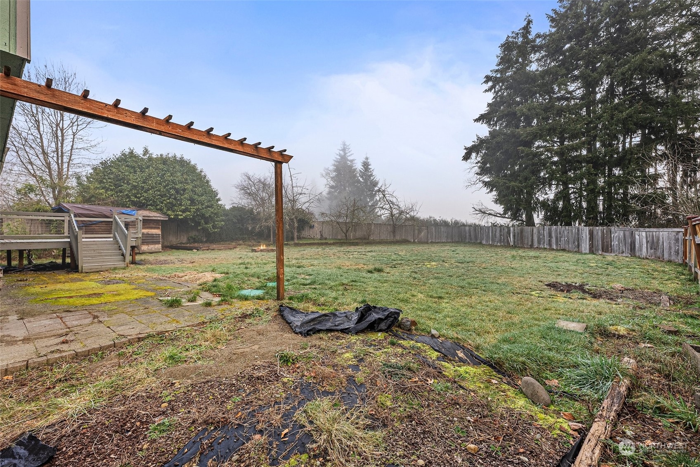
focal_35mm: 14
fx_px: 272
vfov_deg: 81.3
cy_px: 234
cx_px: 350
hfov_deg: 104.2
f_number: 8
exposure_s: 1/8
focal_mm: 14
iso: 200
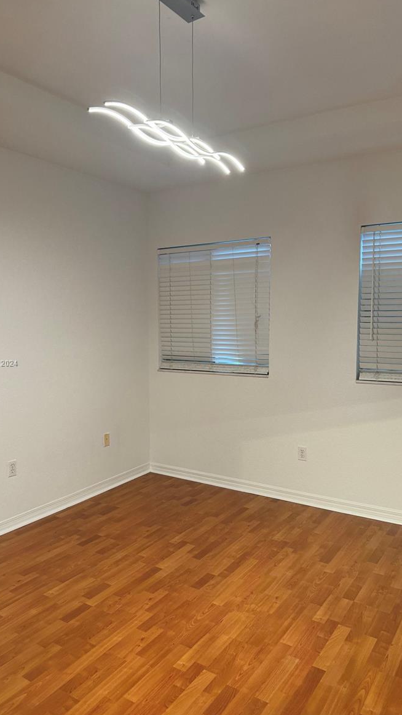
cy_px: 364
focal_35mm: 27
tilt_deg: -5.1
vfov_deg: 69.8
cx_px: 181
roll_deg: +0.8
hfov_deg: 42.9
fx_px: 511
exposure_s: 1/60
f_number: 1.78
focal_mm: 6.76
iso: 250
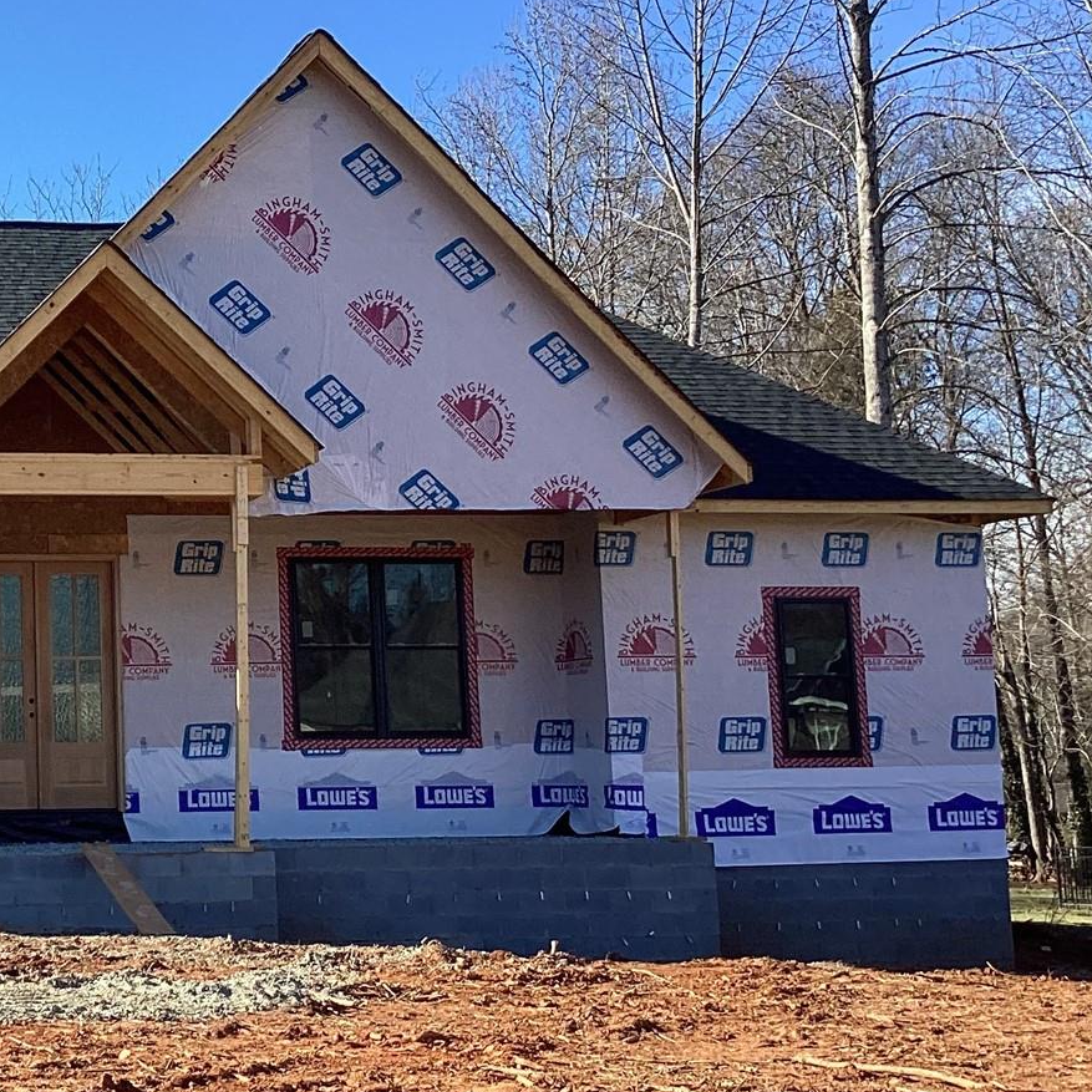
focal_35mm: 64
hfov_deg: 25.4
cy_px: 493
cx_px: -24
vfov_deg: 26.9
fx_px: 2284
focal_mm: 3.3
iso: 25
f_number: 2.4
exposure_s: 1/691
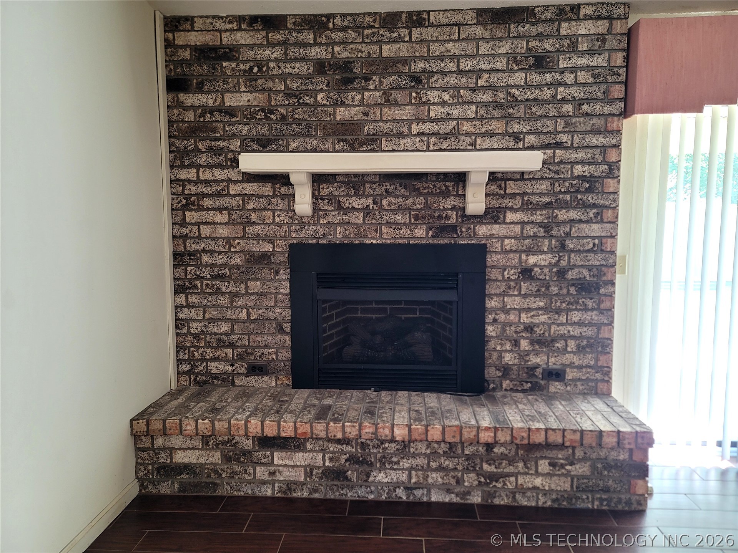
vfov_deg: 54.9
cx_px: 369
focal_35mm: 25
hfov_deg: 69.4
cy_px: 276
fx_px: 533
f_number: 1.8
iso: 200
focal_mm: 7
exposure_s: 1/40
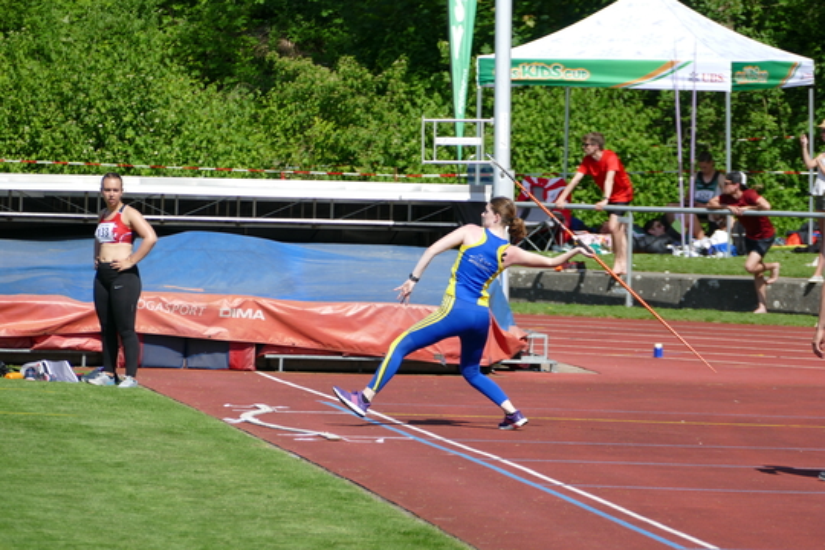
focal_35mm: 384
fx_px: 8799
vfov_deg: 3.6
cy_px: 275
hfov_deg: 5.4
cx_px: 412
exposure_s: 1/1000
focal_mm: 140.13
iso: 125
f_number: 4
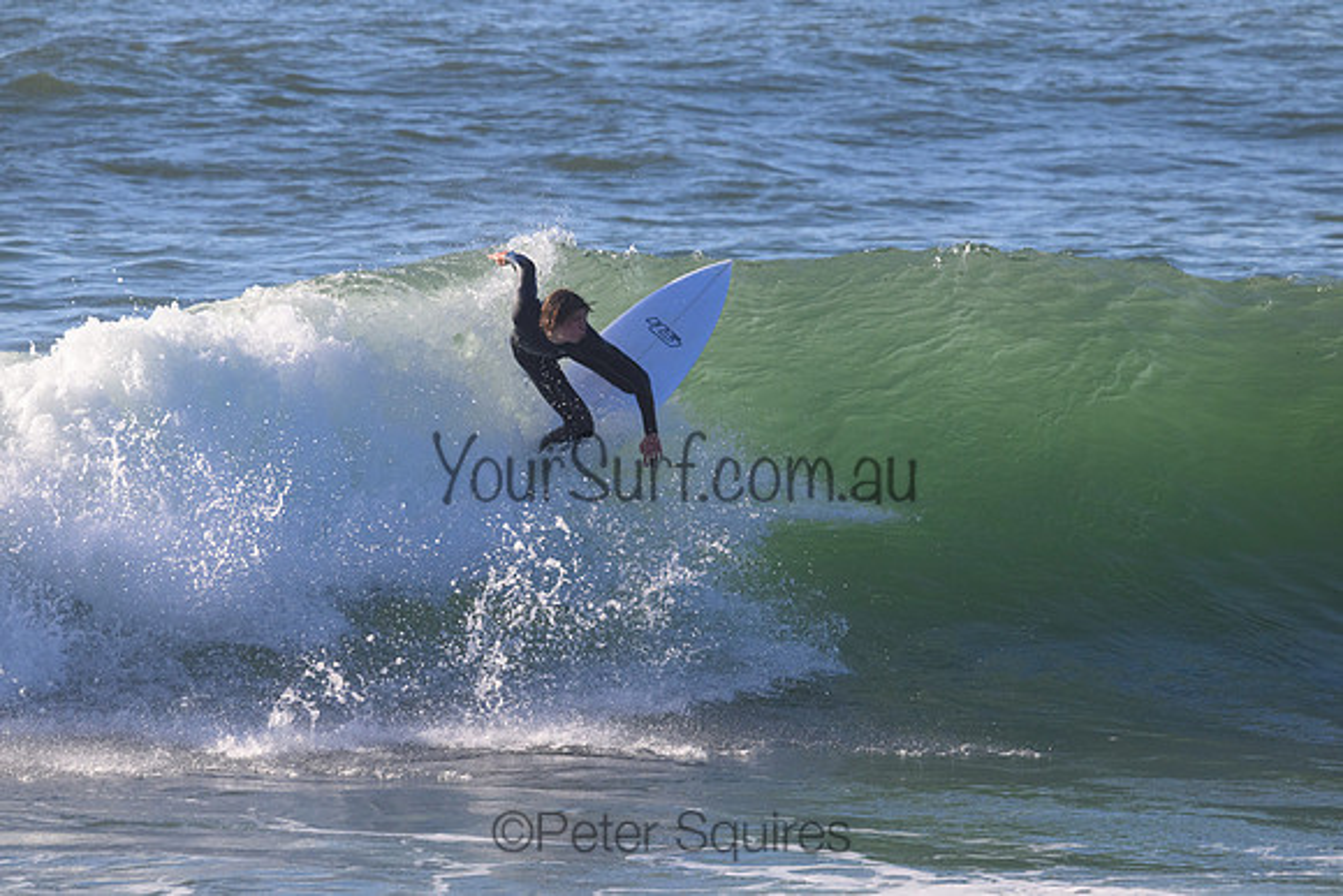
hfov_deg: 4.0
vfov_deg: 2.7
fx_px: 19029
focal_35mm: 510
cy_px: 448
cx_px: 672
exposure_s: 1/2000
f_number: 11
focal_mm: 510
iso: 1800
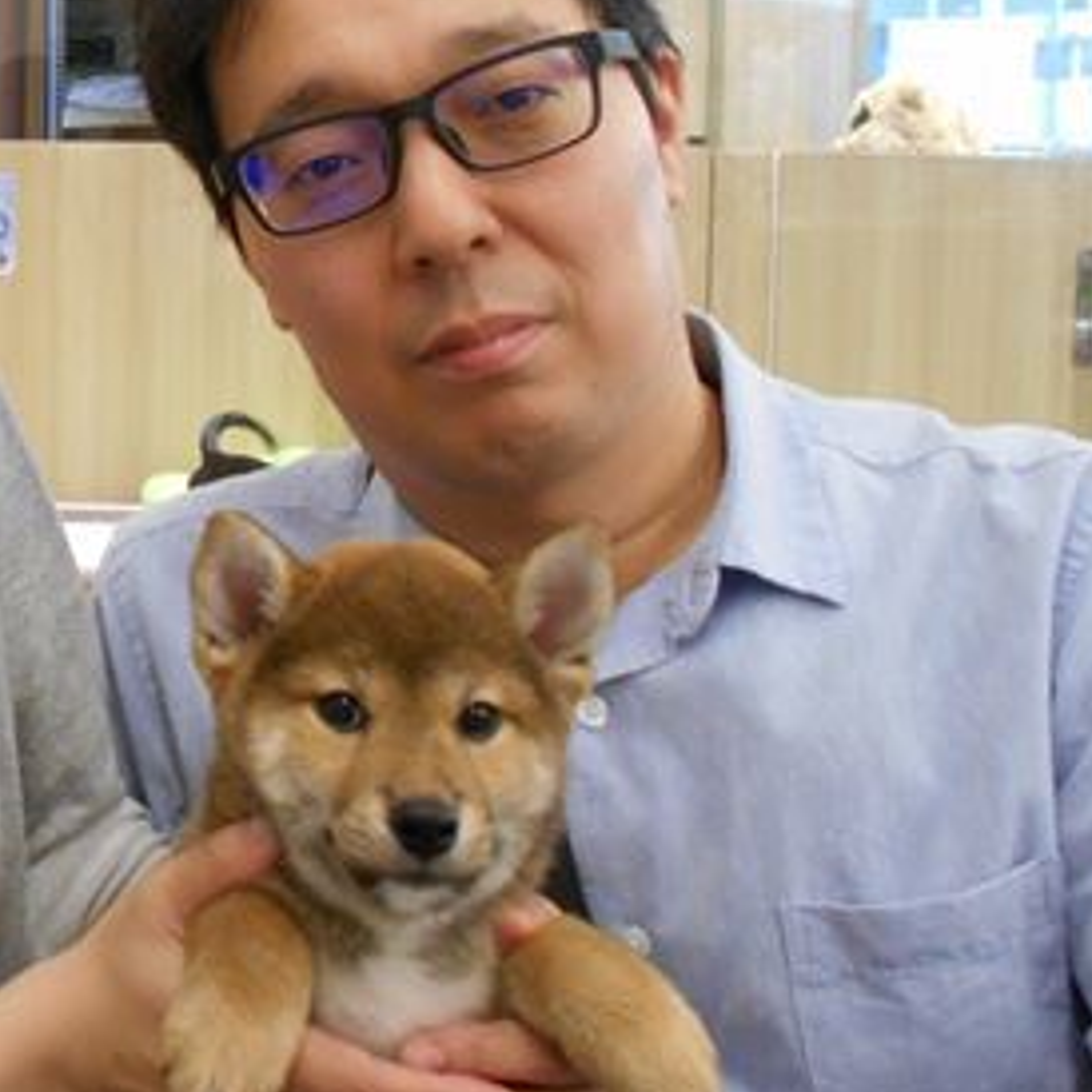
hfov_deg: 27.7
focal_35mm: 58
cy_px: 227
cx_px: -24
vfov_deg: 28.9
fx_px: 2070
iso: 320
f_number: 3.4
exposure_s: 1/30
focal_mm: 5.1
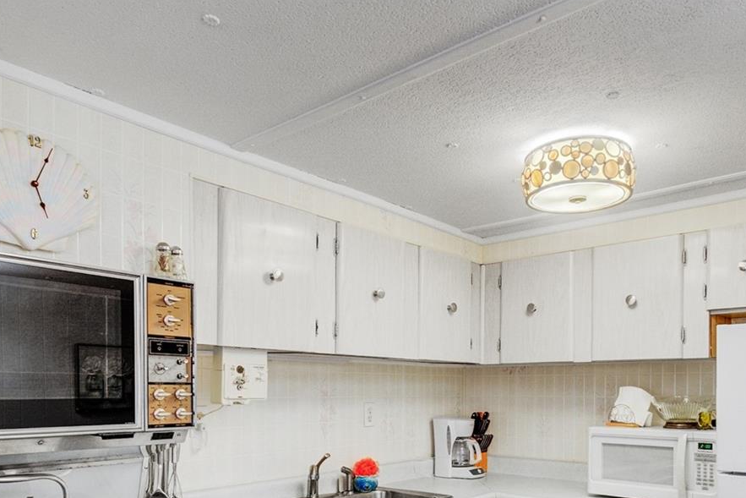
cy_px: 403
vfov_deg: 42.8
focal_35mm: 29
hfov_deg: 63.3
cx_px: 433
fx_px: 601
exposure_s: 1/20
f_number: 8
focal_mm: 16
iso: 400
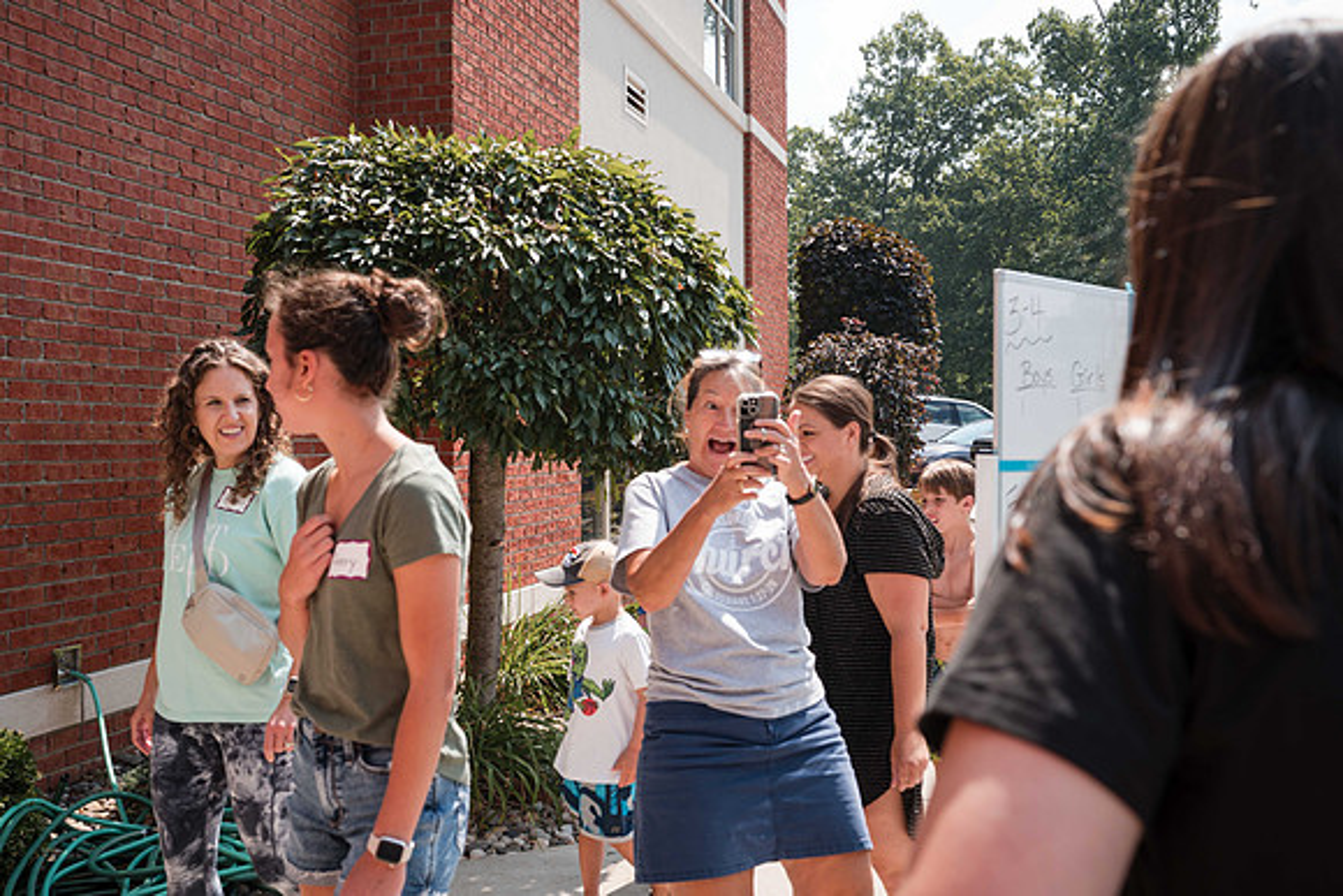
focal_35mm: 38
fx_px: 1412
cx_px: 663
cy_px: 429
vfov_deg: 35.2
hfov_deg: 50.9
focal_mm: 35
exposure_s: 1/320
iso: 100
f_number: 6.3
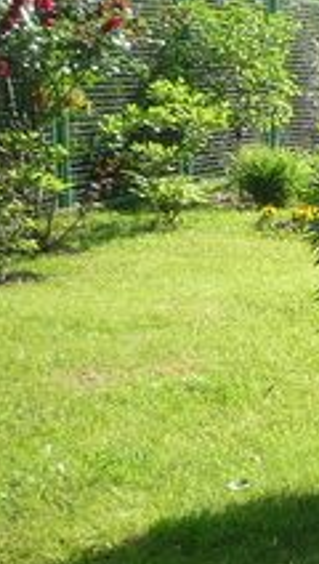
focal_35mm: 105
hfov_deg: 10.7
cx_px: 606
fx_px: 1571
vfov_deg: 20.3
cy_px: 290
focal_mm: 5.2
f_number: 4
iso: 100
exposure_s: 1/200
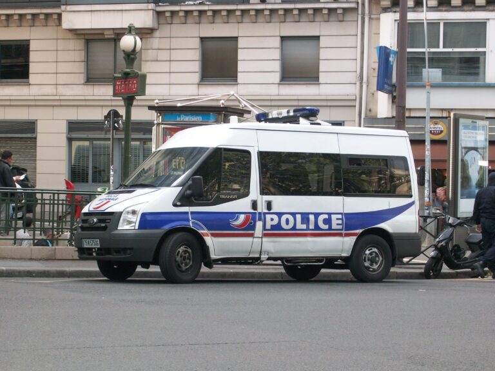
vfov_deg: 14.5
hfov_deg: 19.3
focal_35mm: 102
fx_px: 1459
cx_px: 248
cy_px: 186
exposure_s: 1/90.1
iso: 97
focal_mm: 17.1
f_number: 5.1
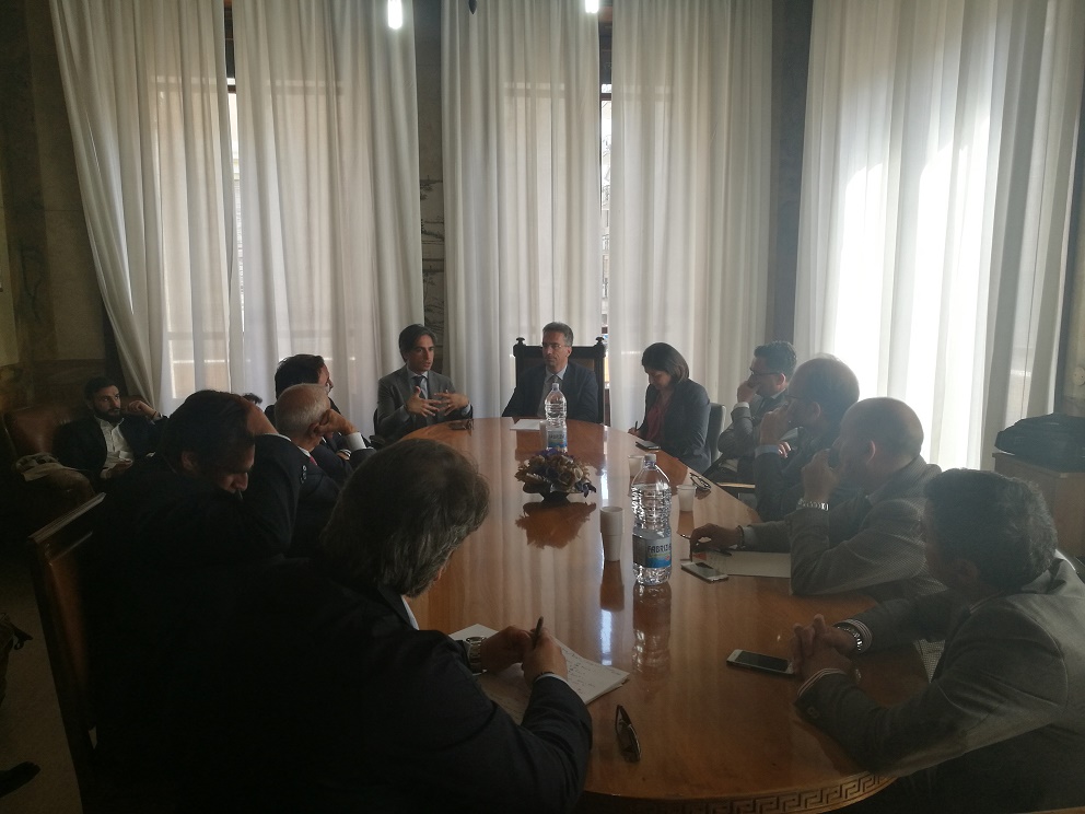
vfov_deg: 51.4
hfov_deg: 65.3
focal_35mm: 27
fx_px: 846
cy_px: 407
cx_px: 542
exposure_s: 1/120
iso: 100
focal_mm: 4.5
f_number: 2.2
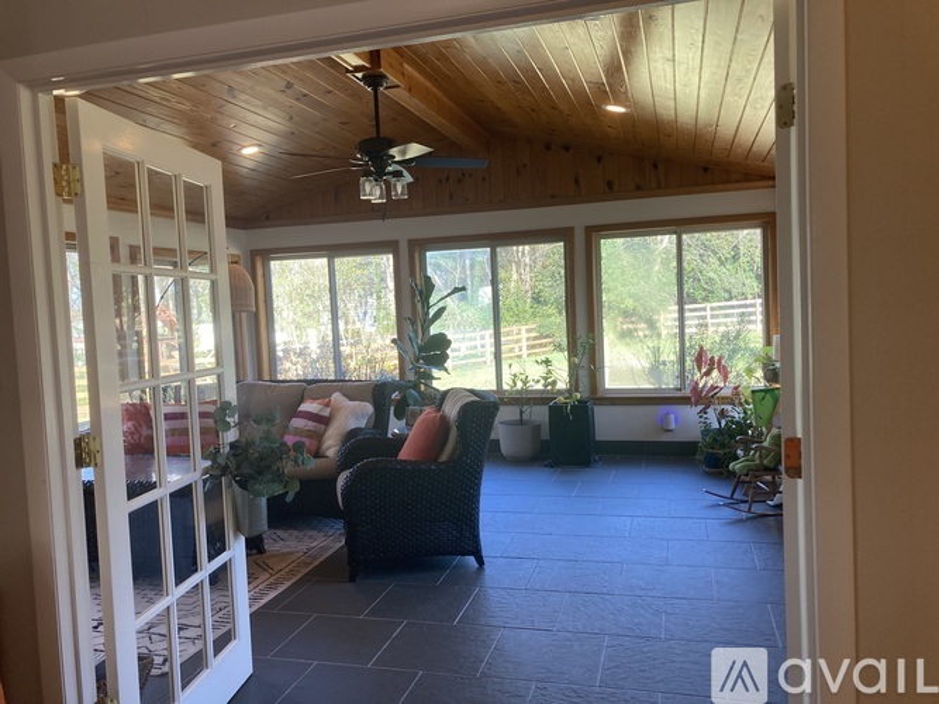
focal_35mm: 28
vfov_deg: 49.7
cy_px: 352
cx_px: 470
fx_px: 759
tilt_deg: -3.8
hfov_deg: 63.5
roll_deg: +2.7
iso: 80
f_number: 1.8
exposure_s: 1/120
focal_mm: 3.99
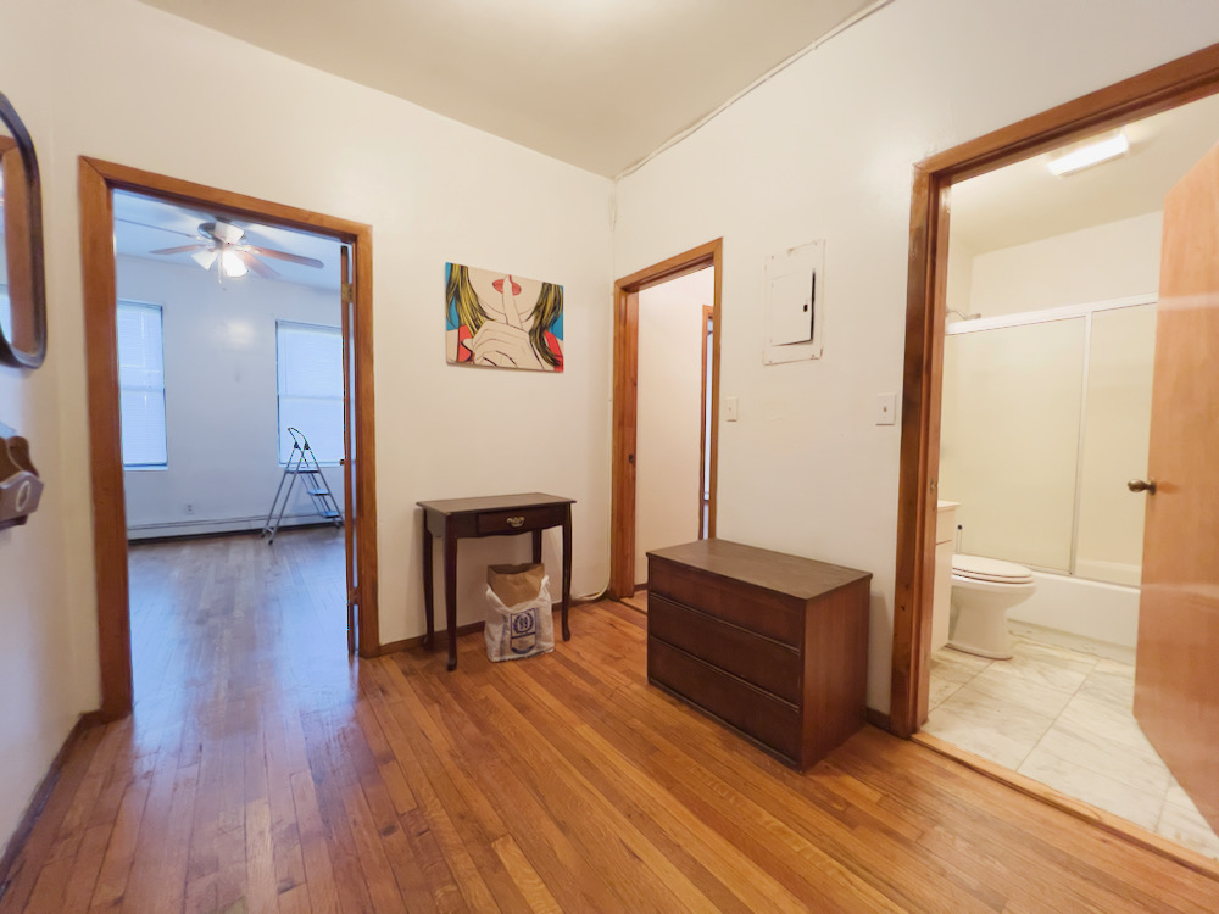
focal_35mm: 13
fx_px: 458
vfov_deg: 89.9
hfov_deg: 106.2
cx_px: 610
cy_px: 457
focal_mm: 1.57
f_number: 1.8
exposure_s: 1/60
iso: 320
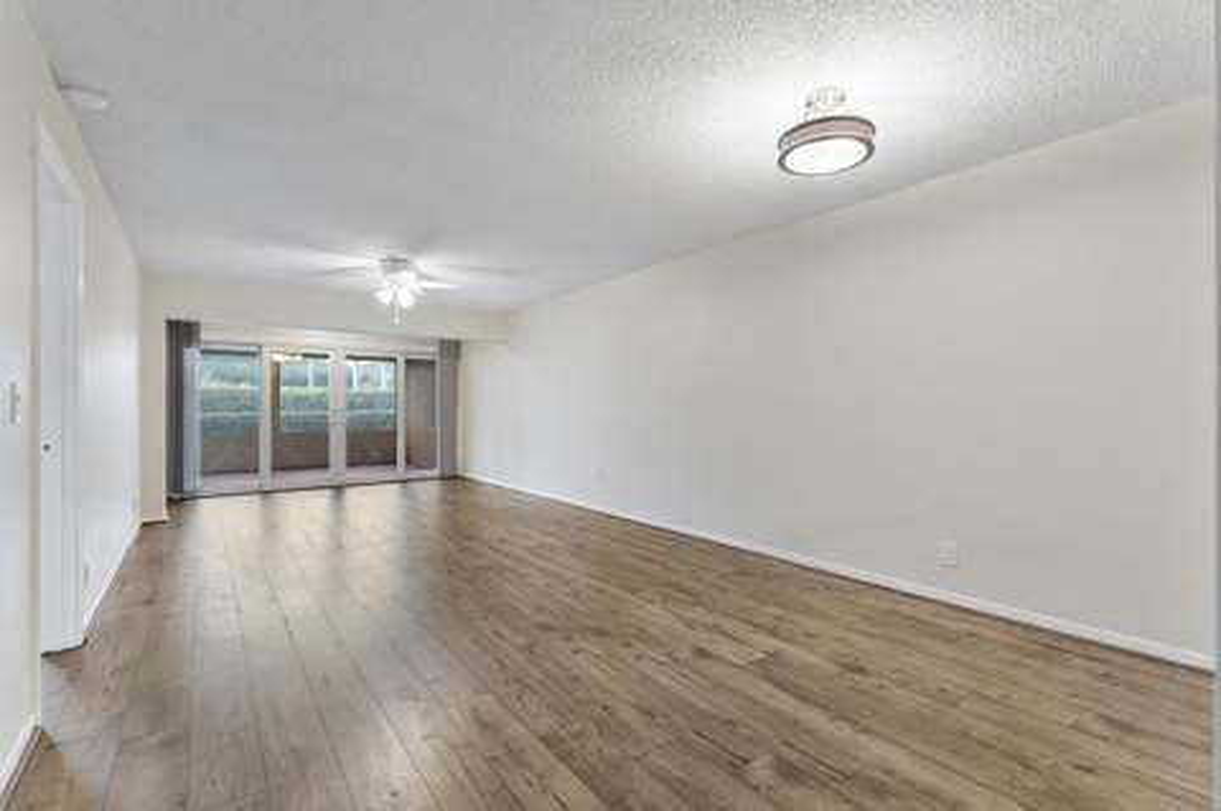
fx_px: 549
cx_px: 610
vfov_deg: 72.9
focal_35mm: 16
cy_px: 406
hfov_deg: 96.1
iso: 500
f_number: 8
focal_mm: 16.2
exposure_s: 1/13
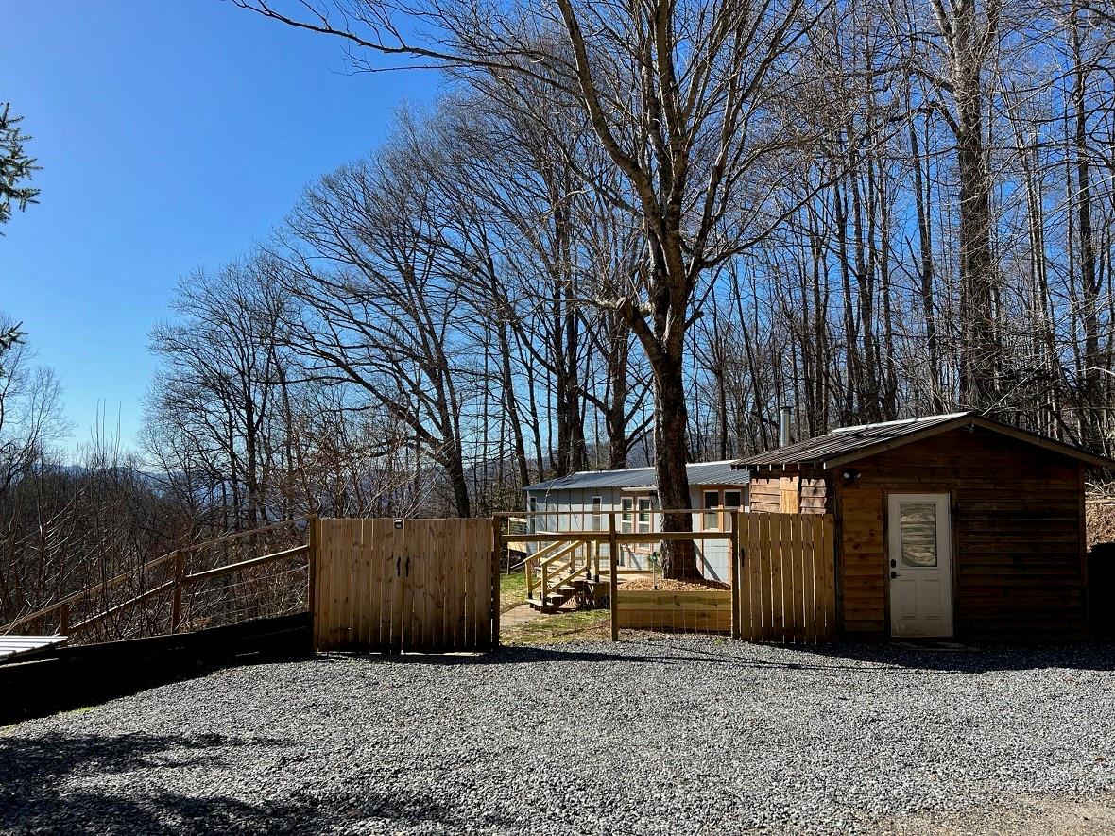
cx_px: 558
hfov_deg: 67.3
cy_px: 418
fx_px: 837
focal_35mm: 26
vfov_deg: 53.1
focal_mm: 5.7
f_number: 1.5
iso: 50
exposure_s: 1/2404
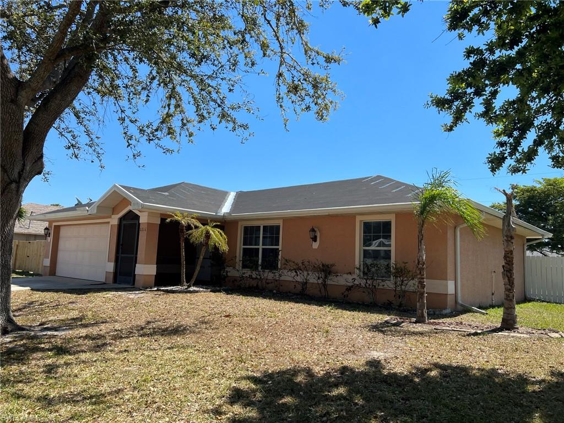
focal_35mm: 26
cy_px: 212
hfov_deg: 67.3
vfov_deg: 53.1
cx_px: 282
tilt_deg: +6.3
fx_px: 424
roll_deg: -2.8
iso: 50
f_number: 1.5
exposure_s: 1/3704
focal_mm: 5.7
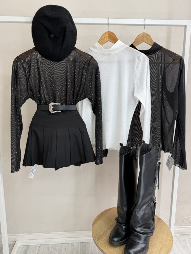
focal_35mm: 24
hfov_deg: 56.8
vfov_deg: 71.6
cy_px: 127
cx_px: 96
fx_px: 177
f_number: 1.78
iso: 64
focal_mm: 6.76
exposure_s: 1/121
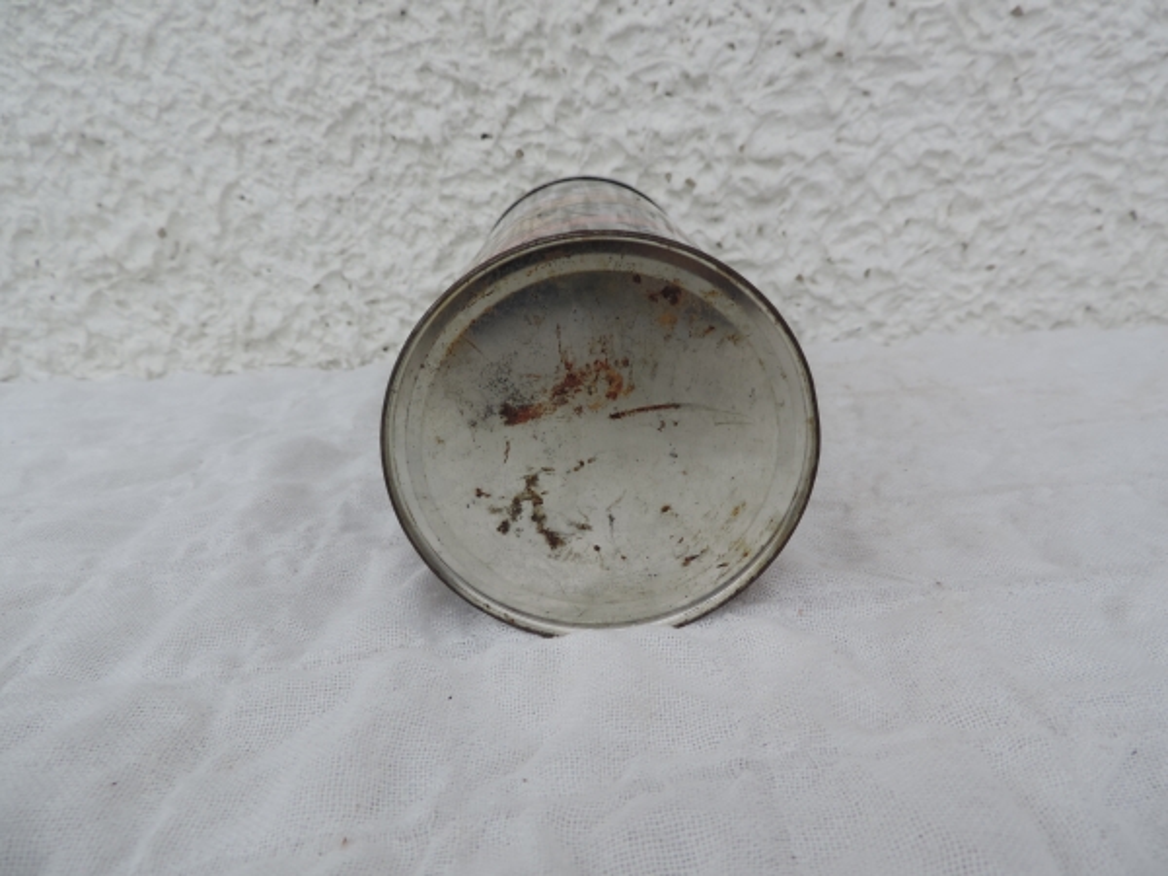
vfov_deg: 56.8
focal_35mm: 24
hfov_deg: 71.6
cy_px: 438
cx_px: 584
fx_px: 810
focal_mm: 4.3
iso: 80
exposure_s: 1/320
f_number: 3
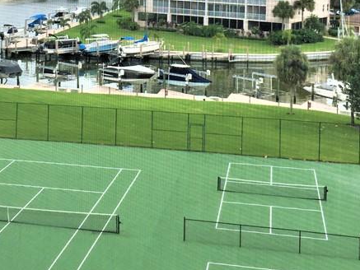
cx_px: 104
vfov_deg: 20.9
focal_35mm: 68
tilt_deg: -3.5
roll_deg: -0.6
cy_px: -4
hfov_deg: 28.3
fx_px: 707
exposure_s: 1/442
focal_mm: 4.15
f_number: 2.2
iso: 25
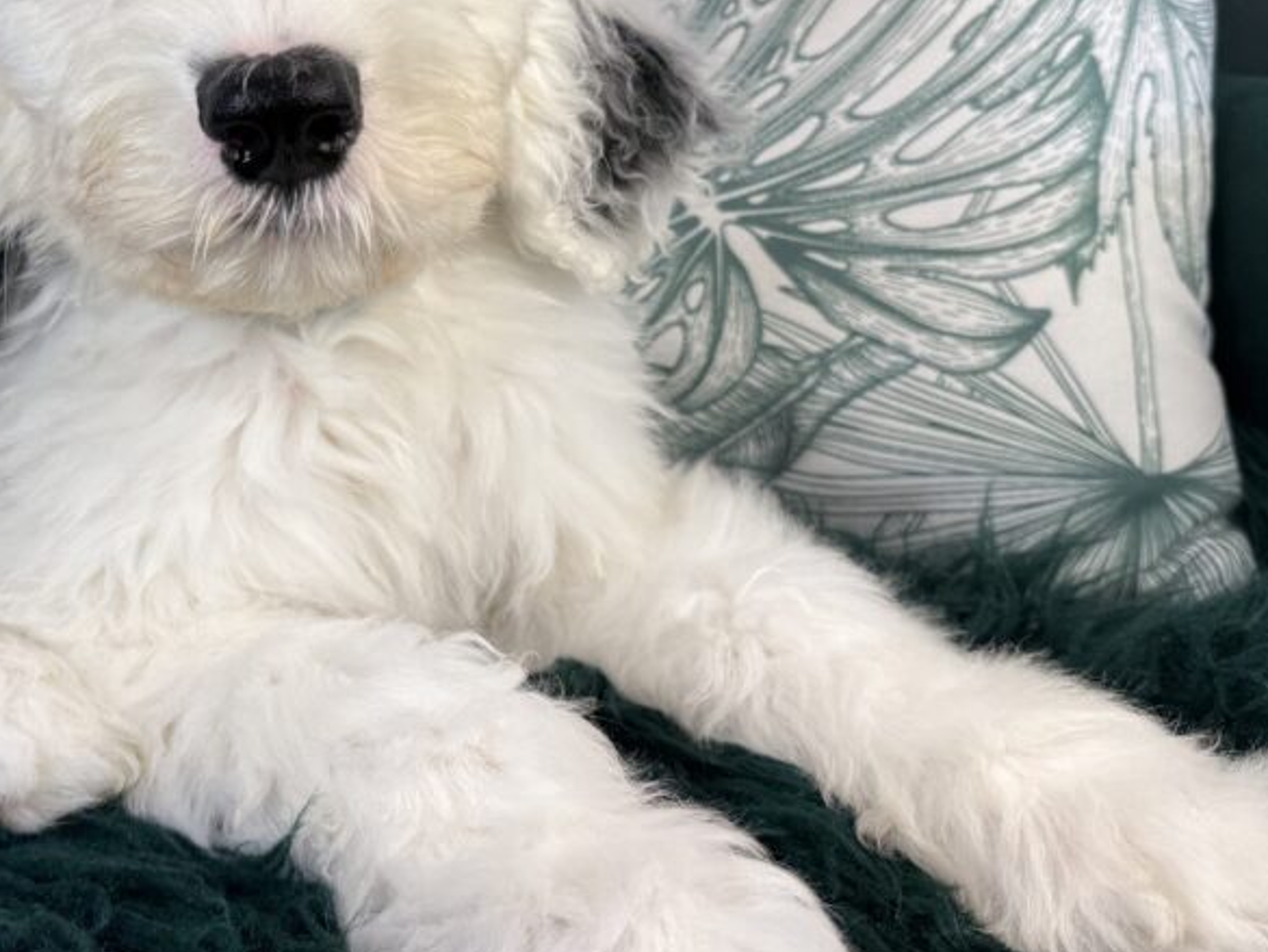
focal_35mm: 42
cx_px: 312
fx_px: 1539
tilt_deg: -10.0
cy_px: 271
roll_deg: +1.9
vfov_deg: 33.8
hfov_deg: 43.3
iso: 64
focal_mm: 6.76
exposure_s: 1/288
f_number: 1.78
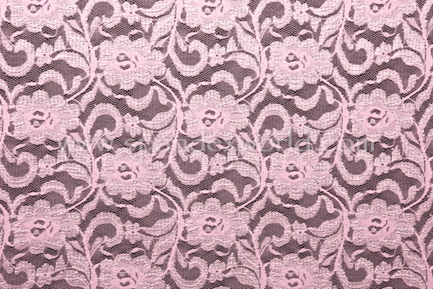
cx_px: 216
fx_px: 1353
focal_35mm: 112
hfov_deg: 18.2
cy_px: 144
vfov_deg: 12.2
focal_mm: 75
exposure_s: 1/640
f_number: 11
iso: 400
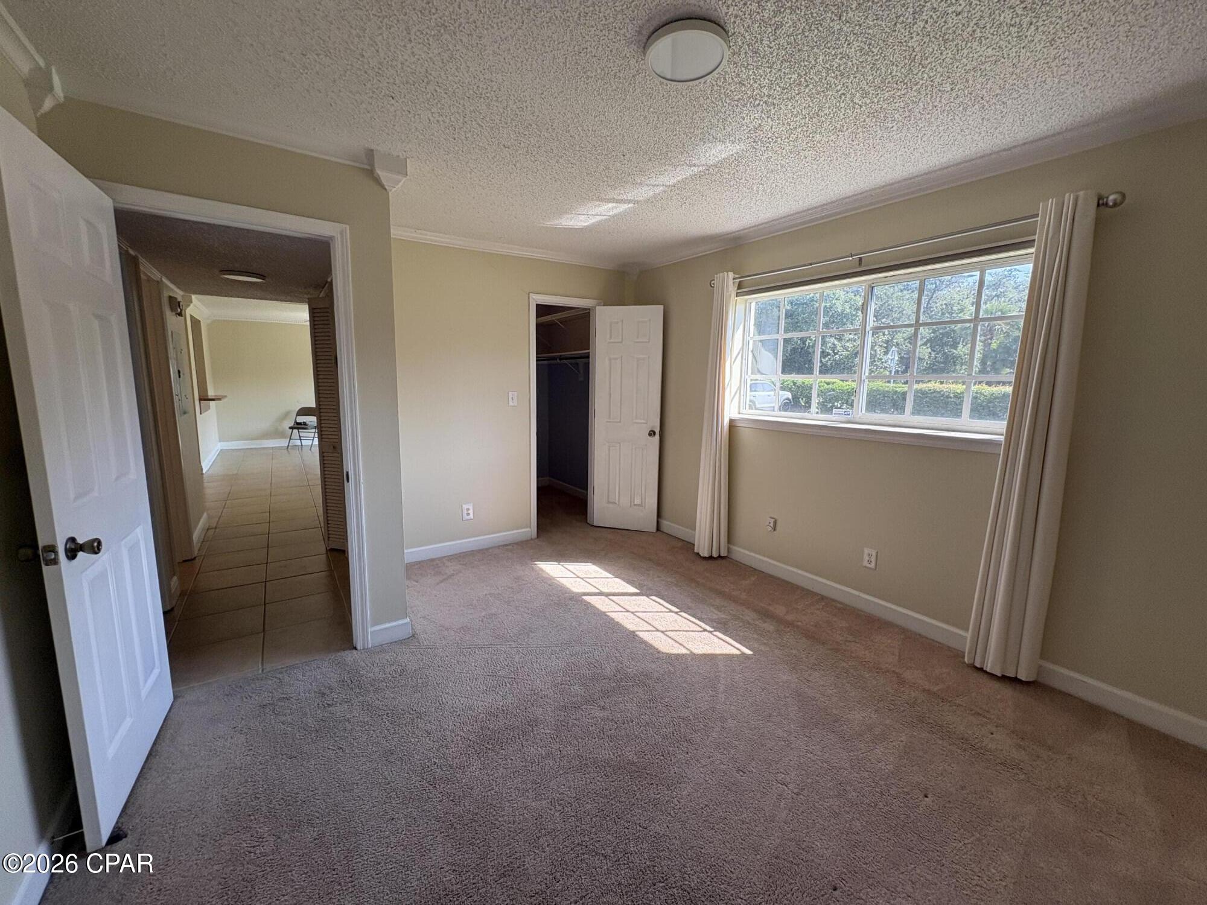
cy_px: 452
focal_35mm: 14
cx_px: 604
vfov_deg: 85.7
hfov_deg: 102.1
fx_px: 488
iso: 64
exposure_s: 1/129
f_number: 2.2
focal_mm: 2.22
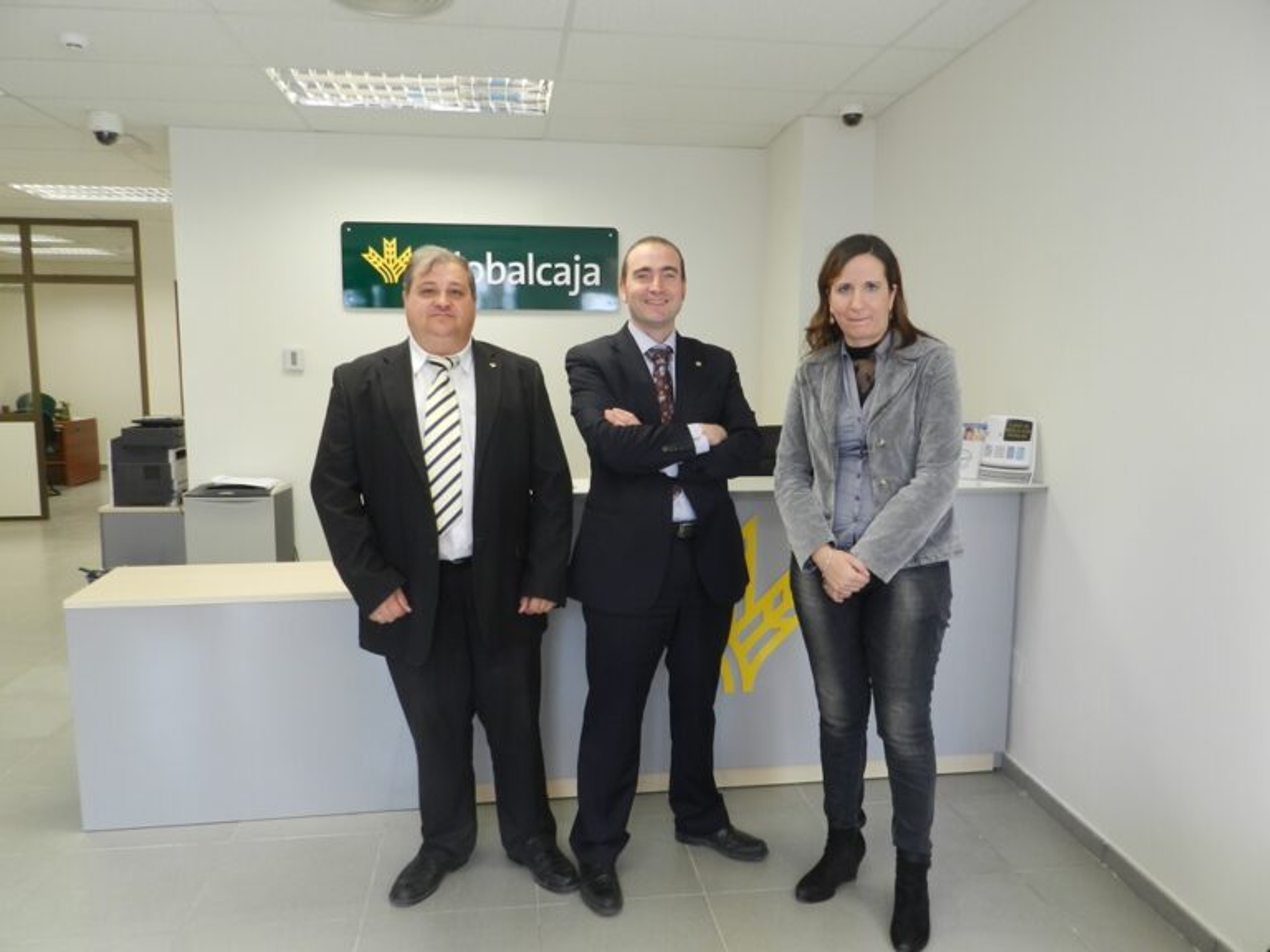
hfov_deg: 69.4
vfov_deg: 54.9
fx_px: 917
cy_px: 476
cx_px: 635
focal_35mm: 25
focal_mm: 4.5
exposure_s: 1/30
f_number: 3.5
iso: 160
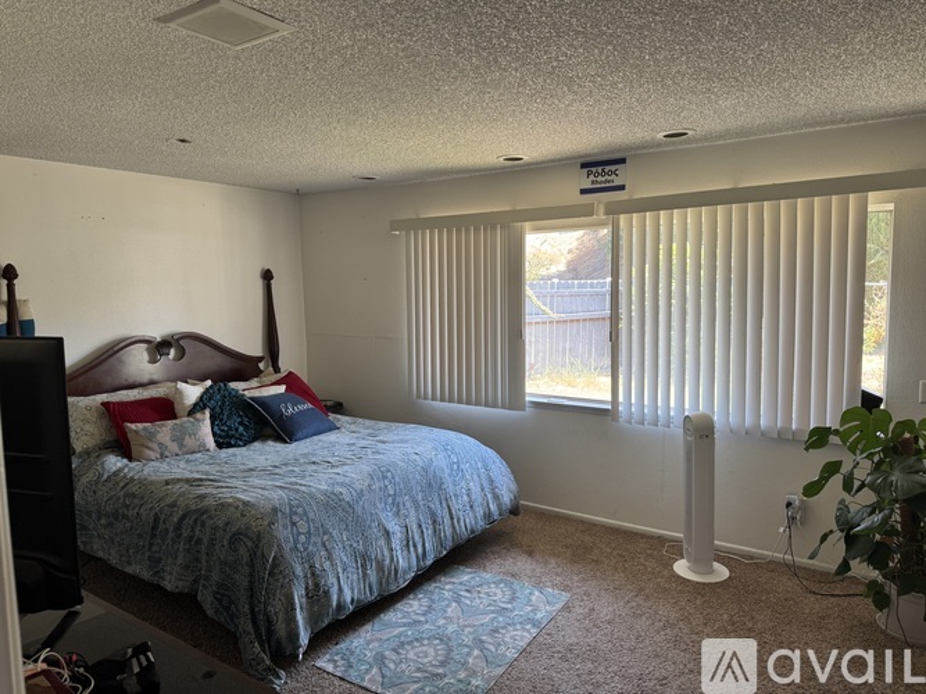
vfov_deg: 56.8
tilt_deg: -5.9
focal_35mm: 24
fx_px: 642
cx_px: 463
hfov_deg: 71.6
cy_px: 347
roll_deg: +0.2
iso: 100
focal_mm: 6.76
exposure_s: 1/121
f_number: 1.78
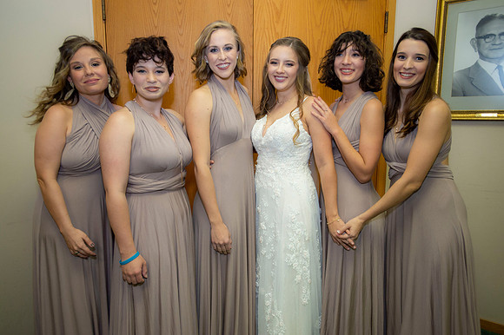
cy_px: 168
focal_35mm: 26
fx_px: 364
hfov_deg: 69.4
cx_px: 252
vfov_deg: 49.5
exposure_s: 1/200
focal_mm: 26
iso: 1250
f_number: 3.2
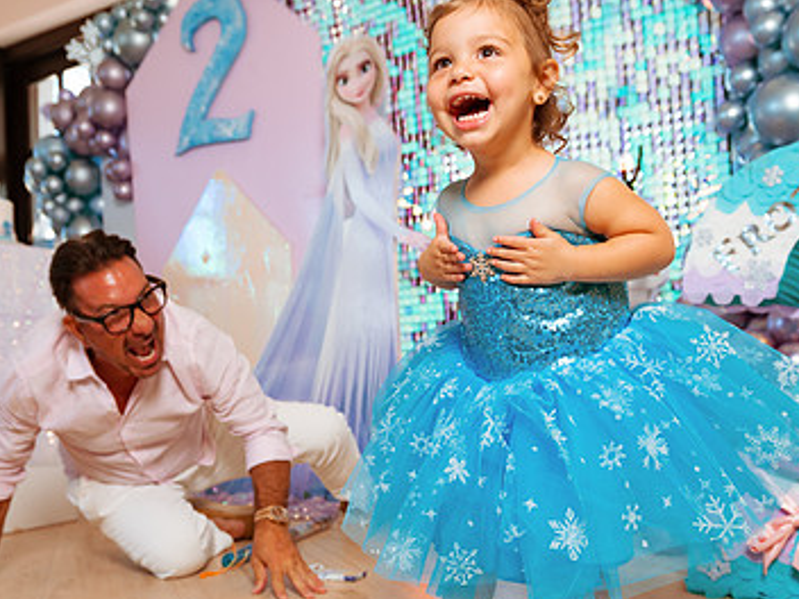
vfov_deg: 37.6
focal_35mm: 38
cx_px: 347
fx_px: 877
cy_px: 364
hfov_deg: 48.8
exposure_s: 1/400
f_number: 3.5
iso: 800
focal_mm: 24
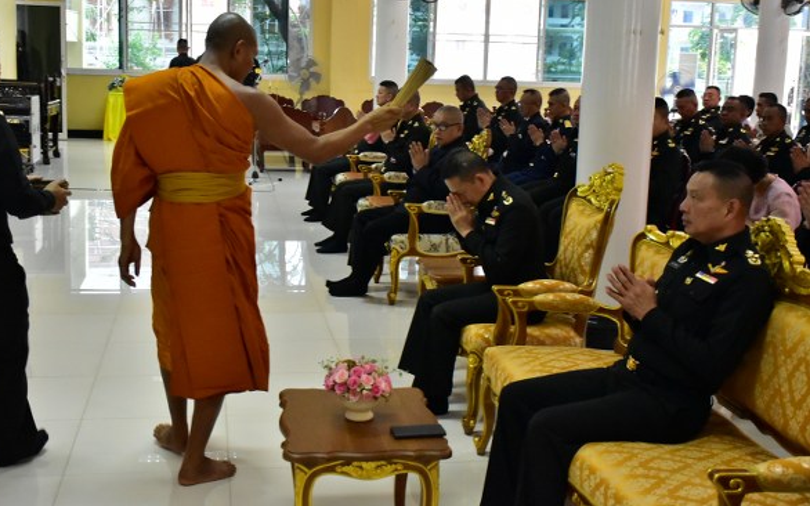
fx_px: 1037
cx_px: 397
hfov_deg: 42.7
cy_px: 230
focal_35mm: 47
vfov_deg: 27.4
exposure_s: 1/160
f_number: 5.6
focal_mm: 30
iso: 3200
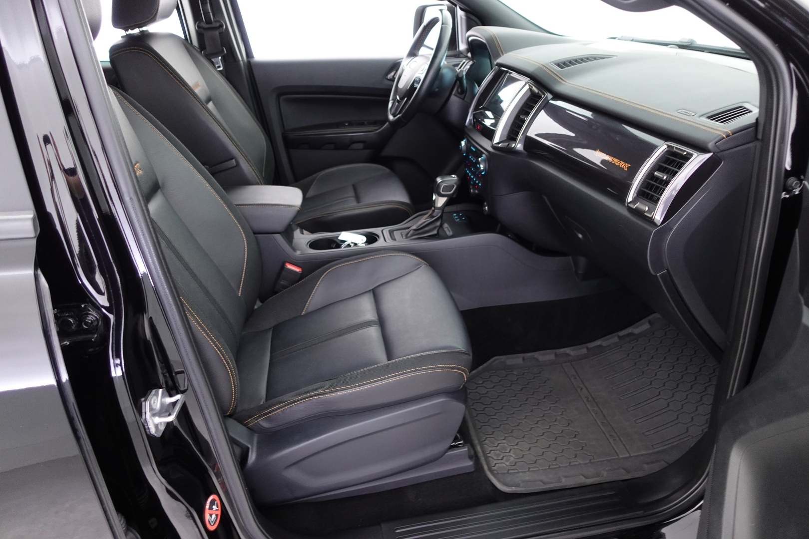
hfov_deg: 73.7
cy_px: 270
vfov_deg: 53.1
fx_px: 539
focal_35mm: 24
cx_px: 404
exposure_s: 1/13
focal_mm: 9.4
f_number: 1.8
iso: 800
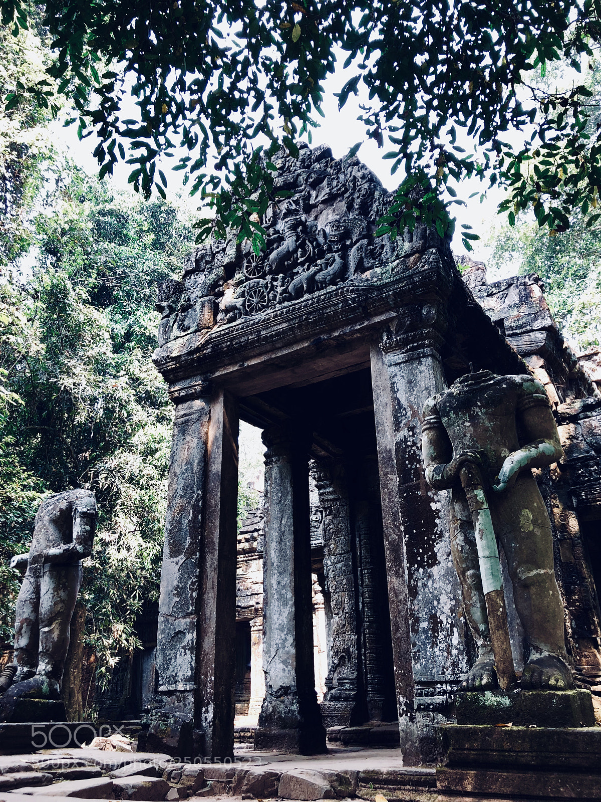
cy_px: 401
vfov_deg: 63.4
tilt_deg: +25.9
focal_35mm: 28
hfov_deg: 49.7
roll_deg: +0.5
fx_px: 648
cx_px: 300
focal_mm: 4
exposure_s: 1/50
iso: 25
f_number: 1.8
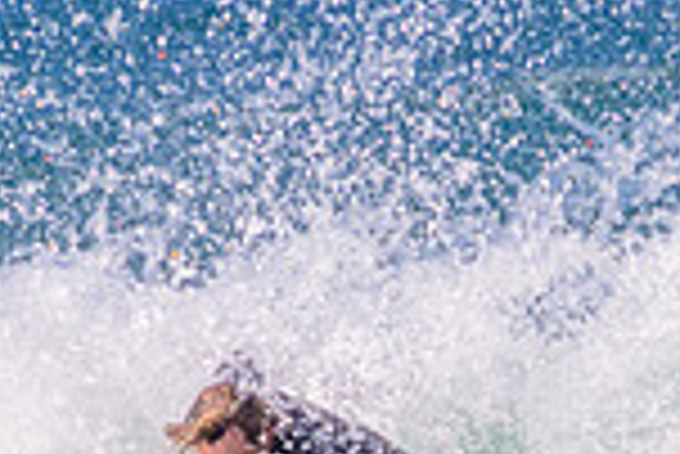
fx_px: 58062
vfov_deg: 0.4
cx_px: 599
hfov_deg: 0.7
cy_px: 636
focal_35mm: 3071
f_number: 11
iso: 1250
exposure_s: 1/2000
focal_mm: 800
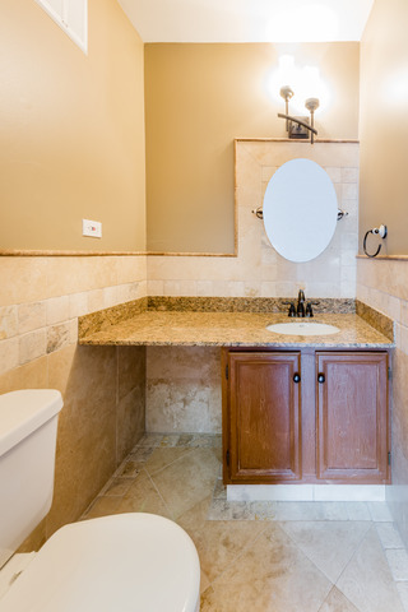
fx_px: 238
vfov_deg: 104.3
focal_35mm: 14
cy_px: 306
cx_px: 204
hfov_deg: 81.2
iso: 64
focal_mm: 14
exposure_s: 4
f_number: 8
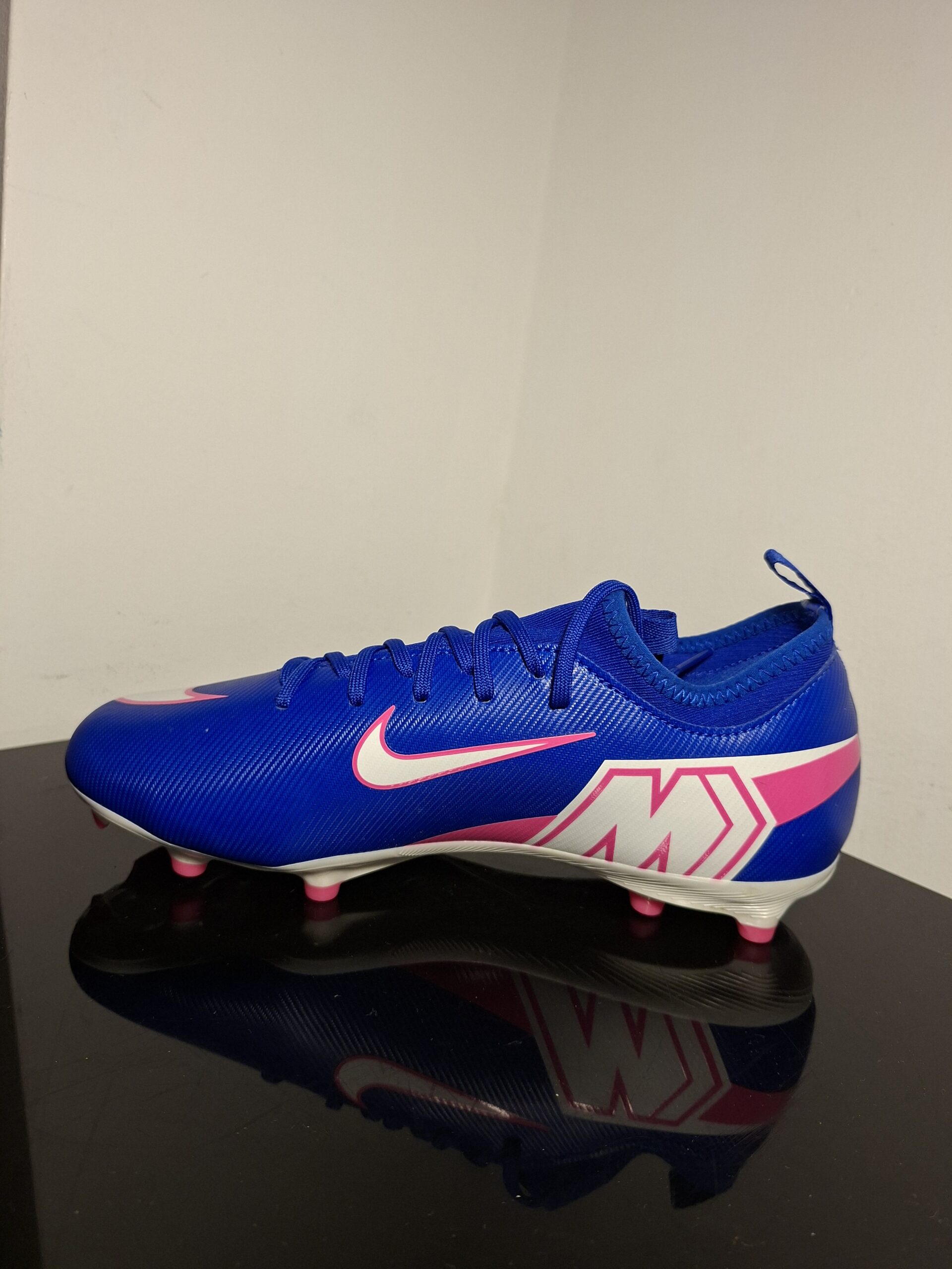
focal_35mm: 23
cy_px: 634
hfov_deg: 58.9
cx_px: 476
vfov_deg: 73.9
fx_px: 843
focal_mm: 5.54
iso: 125
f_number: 1.8
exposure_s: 1/120
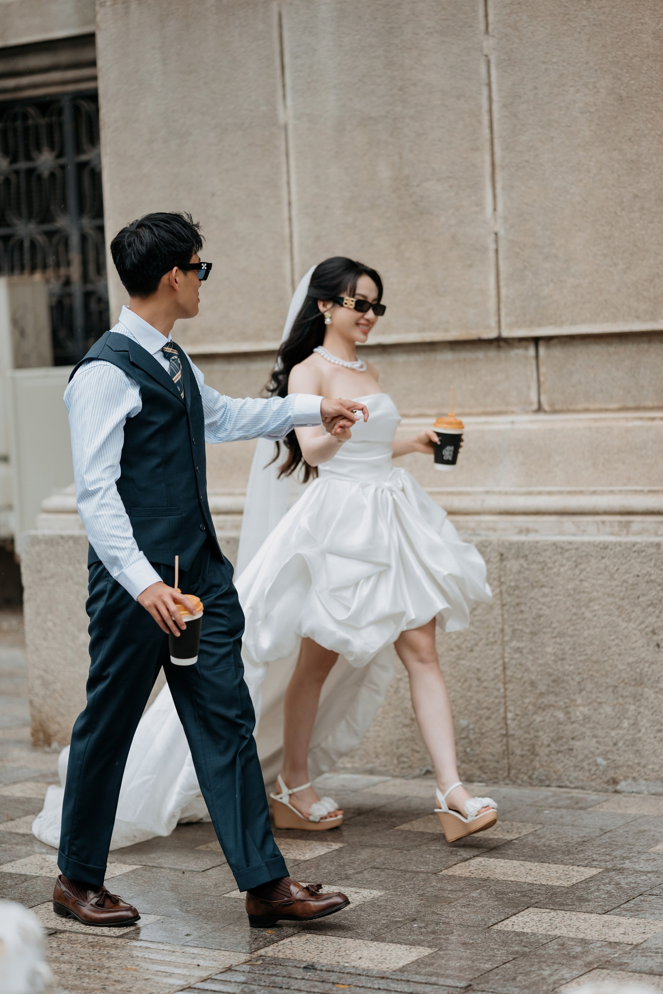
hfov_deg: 16.1
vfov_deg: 23.9
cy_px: 497
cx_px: 332
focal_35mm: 85
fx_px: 2348
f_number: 1.8
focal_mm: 85
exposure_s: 1/800
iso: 320
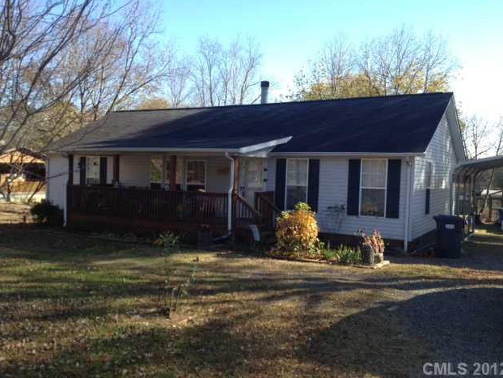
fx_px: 523
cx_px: 255
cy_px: 185
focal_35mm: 36
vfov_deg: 39.7
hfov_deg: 51.3
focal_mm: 4.28
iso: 50
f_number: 2.4
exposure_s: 1/497
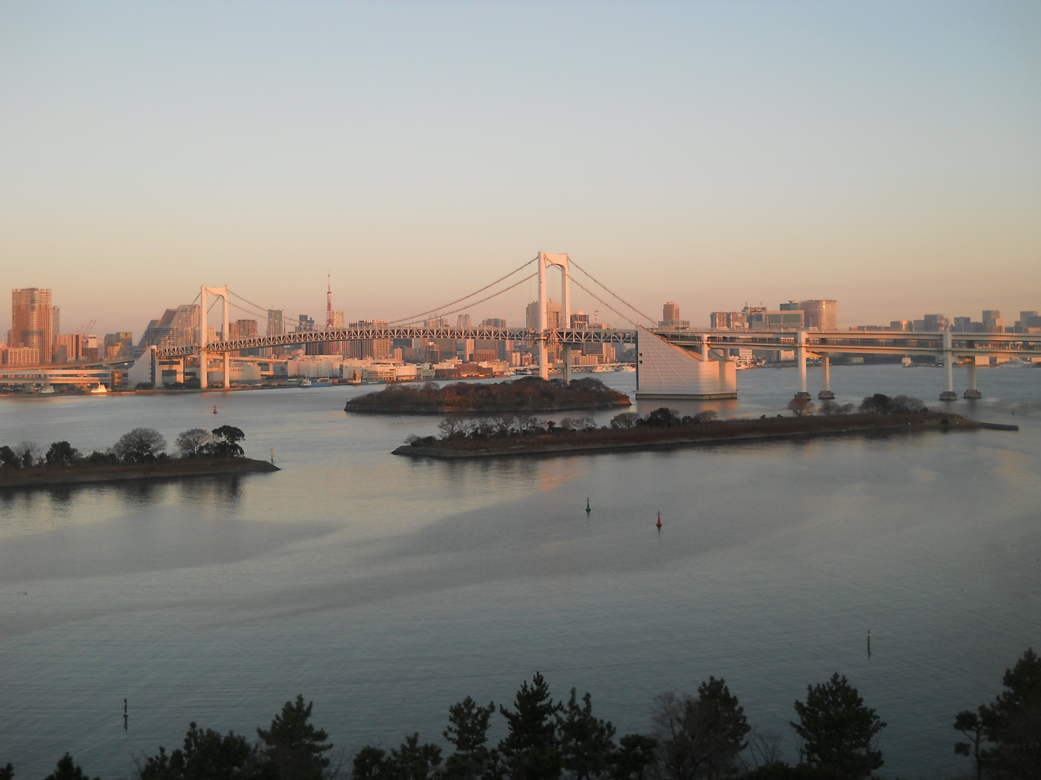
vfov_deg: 35.1
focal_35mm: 41
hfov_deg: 45.8
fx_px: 1233
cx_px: 520
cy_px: 390
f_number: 3.1
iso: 80
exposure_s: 1/160
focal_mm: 6.72
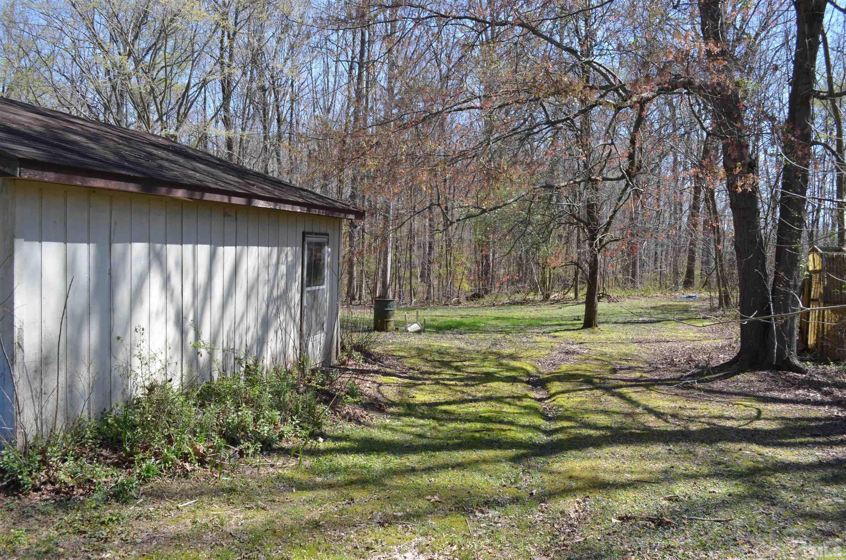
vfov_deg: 39.8
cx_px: 423
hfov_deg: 57.3
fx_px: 774
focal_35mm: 33
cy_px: 280
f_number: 8
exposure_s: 1/250
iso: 200
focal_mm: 22
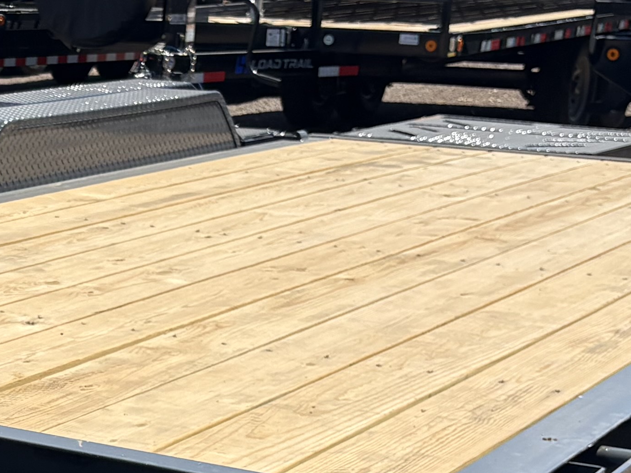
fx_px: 1969
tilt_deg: -15.9
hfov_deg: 17.2
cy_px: 532
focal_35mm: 108
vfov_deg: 13.4
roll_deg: +0.0
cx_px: -177
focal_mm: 5.96
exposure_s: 1/3448
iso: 50
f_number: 1.6
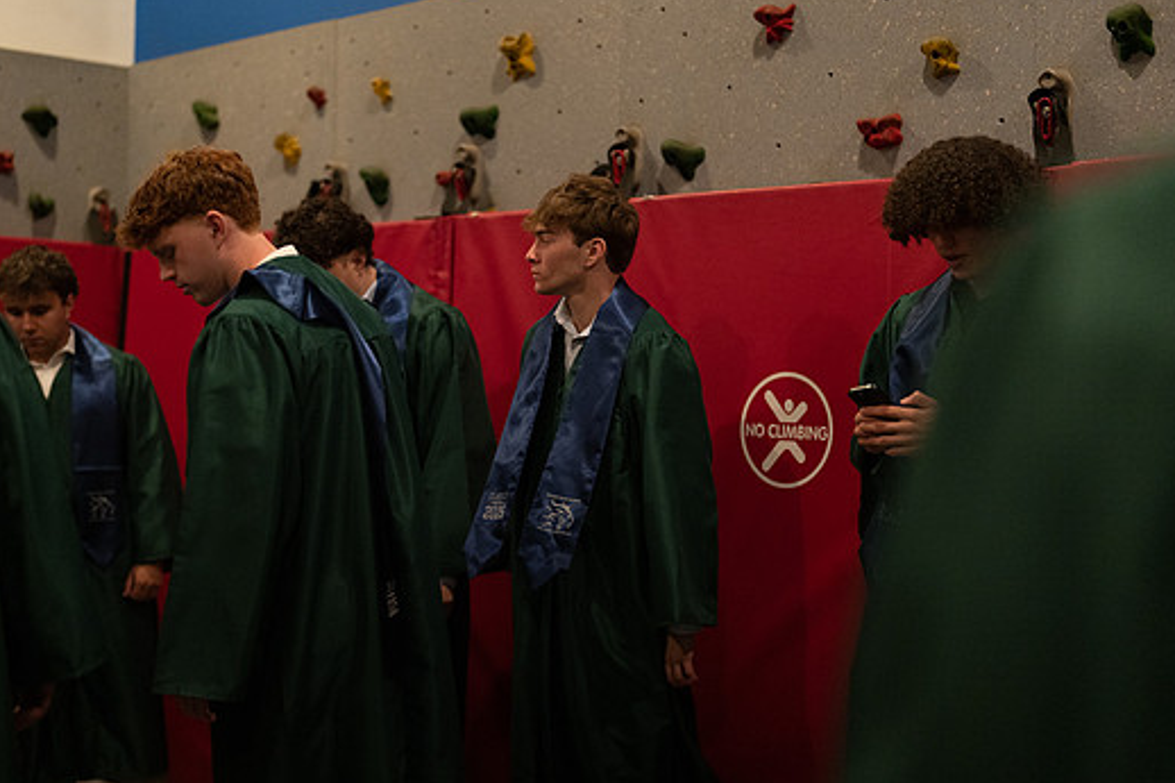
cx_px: 560
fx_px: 1827
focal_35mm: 56
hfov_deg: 35.6
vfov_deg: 24.2
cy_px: 407
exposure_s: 1/400
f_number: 1.2
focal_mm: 50
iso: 2500
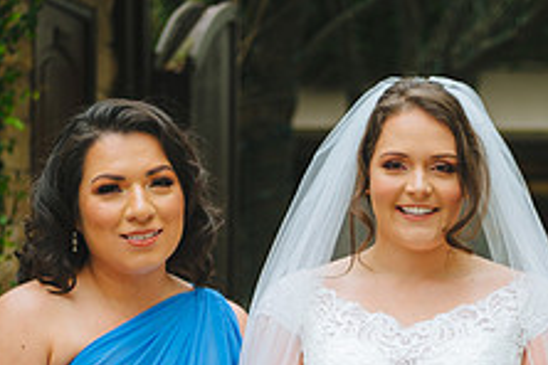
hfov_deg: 13.6
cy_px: 393
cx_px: 429
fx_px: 2283
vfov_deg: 9.1
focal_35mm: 150
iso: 125
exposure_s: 1/320
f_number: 2.8
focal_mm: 55
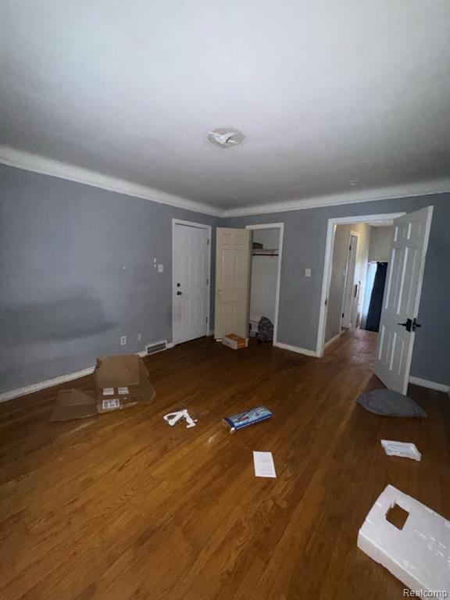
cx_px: 225
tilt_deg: -8.1
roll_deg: -0.6
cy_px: 300
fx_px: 243
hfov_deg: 85.7
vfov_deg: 102.1
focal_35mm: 14
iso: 640
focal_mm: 2.22
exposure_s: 1/16
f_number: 2.2
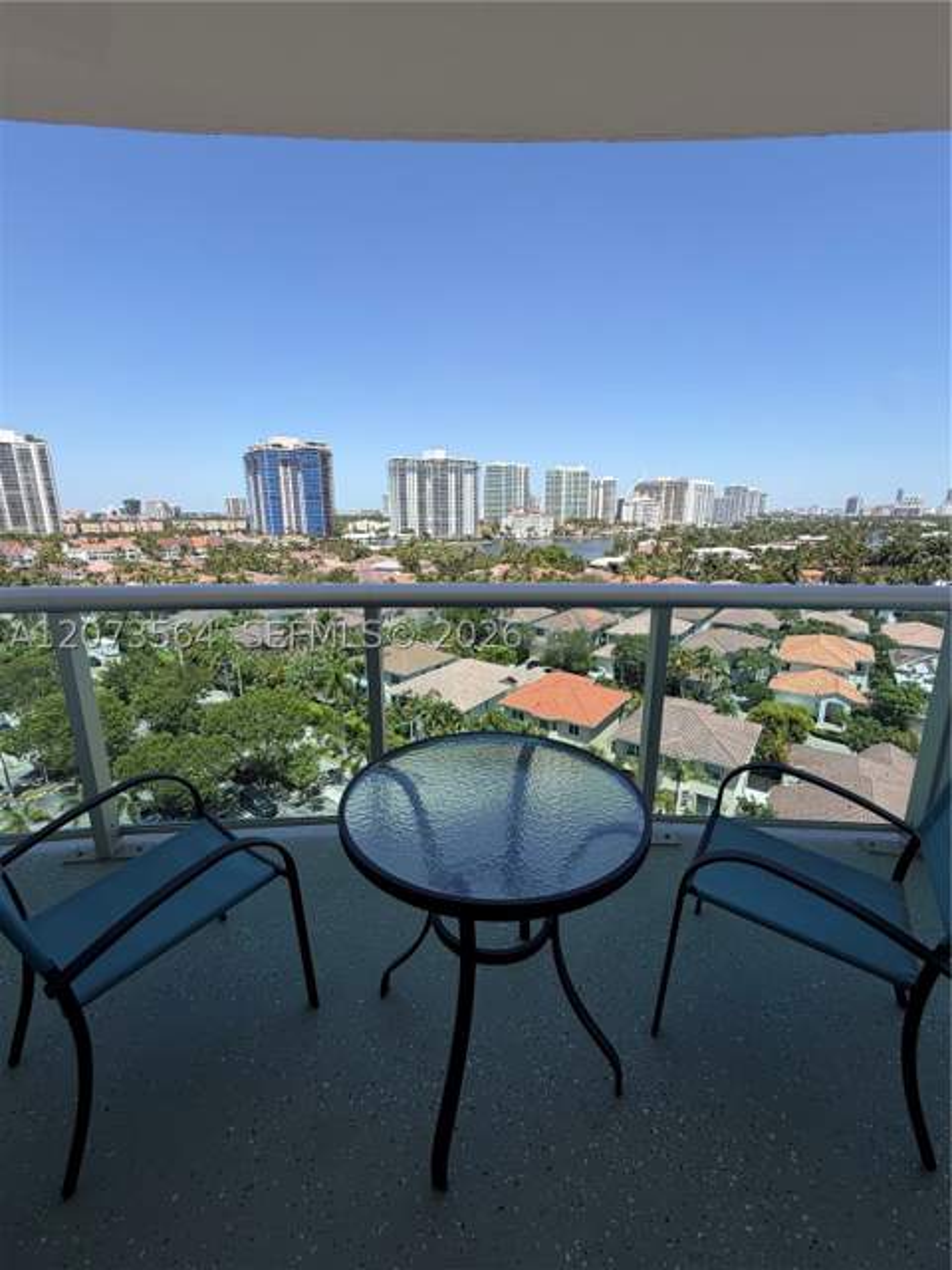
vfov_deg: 102.1
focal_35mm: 14
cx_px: 476
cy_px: 635
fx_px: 513
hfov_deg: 85.7
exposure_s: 1/770
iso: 25
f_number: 2.2
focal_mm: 2.22
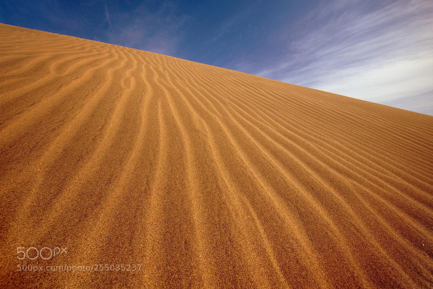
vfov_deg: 72.0
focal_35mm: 16
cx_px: 216
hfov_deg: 95.0
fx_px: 198
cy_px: 144
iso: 100
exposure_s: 1/200
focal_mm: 11
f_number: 10
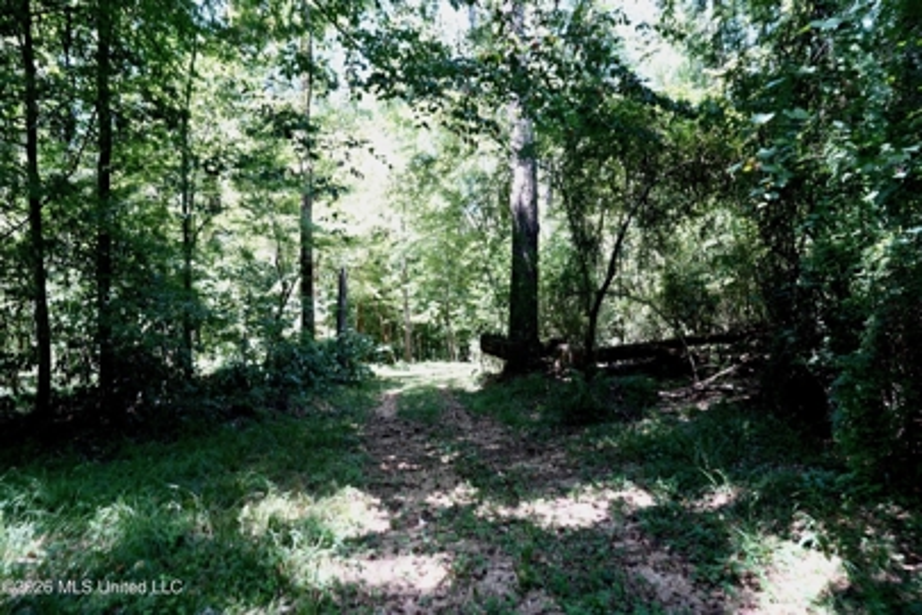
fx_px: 615
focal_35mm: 24
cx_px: 461
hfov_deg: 73.7
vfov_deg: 53.1
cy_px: 308
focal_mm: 24
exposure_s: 1/8
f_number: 8
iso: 160
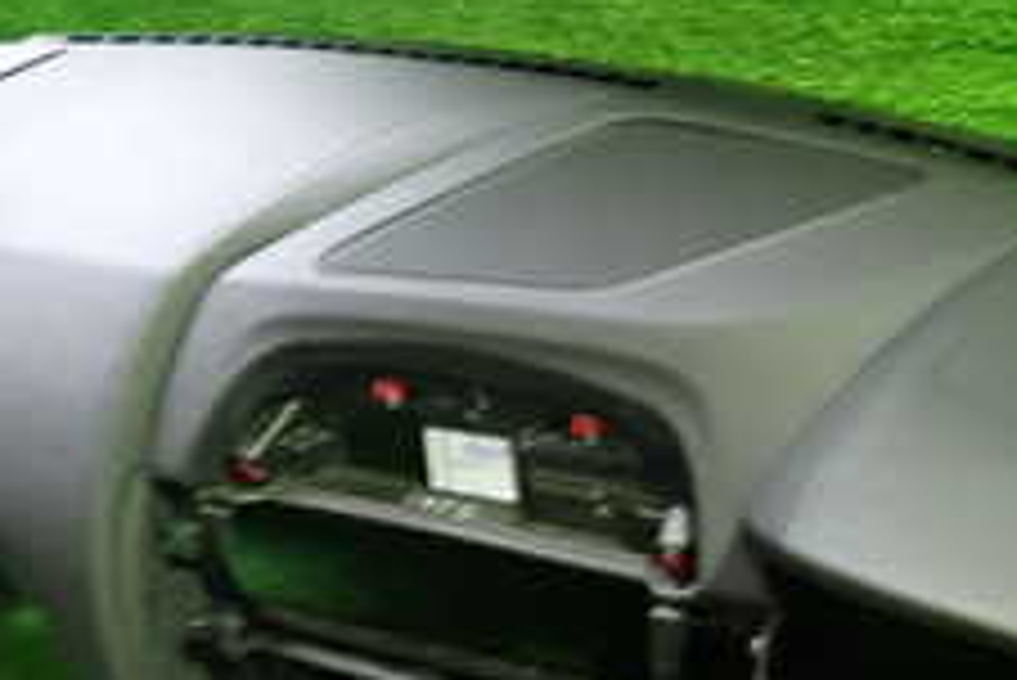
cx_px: 770
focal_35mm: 69
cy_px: 594
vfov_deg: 19.4
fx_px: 1950
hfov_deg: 28.8
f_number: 2
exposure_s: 1/30
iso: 250
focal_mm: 4.5
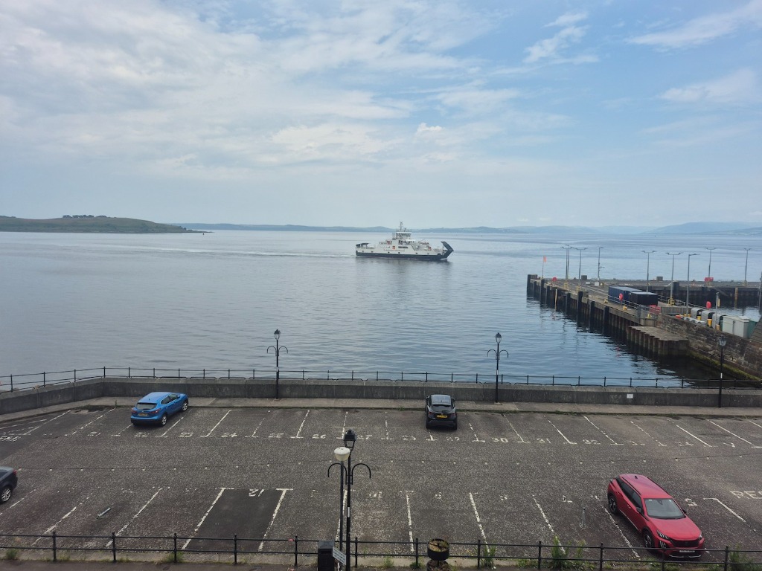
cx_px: 381
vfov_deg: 58.9
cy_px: 286
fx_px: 506
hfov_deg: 73.9
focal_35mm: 23
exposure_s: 1/1552
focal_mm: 5.4
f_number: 1.8
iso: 25
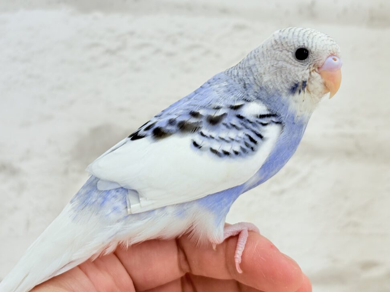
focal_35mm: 64
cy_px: 114
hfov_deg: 30.3
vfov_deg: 22.9
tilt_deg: -2.2
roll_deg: -0.8
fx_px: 721
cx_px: 176
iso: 64
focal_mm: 5.96
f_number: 1.6
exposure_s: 1/100
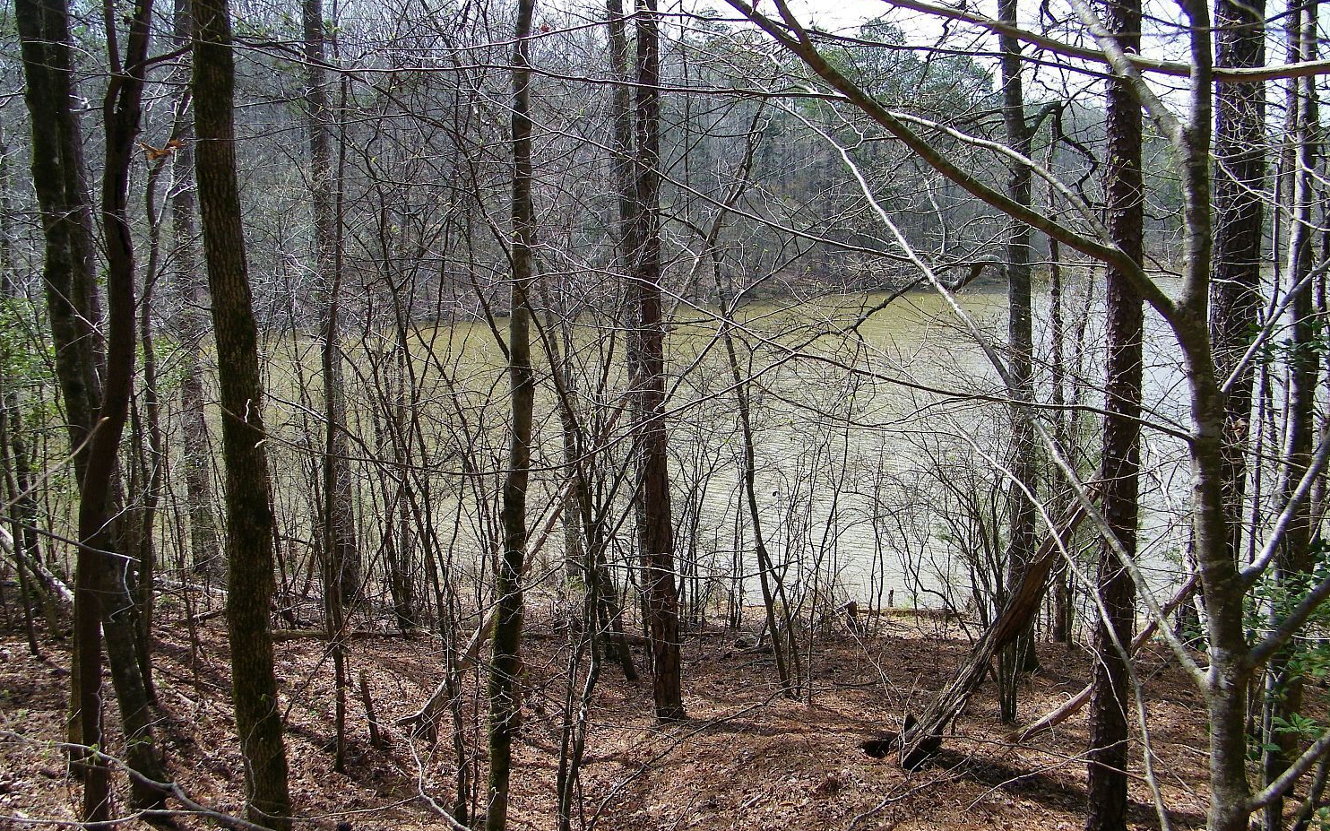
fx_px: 1087
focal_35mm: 30
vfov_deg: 41.7
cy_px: 470
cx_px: 662
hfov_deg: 62.9
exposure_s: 1/400
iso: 80
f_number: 3.5
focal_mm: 5
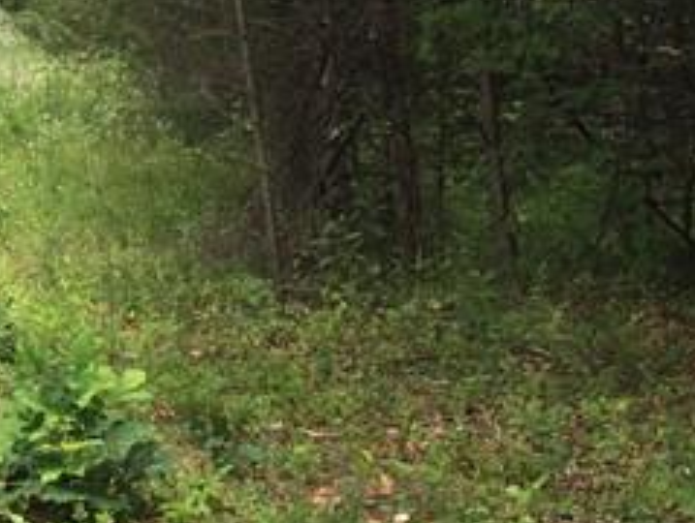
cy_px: -23
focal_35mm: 124
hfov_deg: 15.0
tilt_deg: +2.6
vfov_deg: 11.8
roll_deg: -0.8
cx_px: -265
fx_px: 2493
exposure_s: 1/557
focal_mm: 4.15
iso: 32
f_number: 2.2
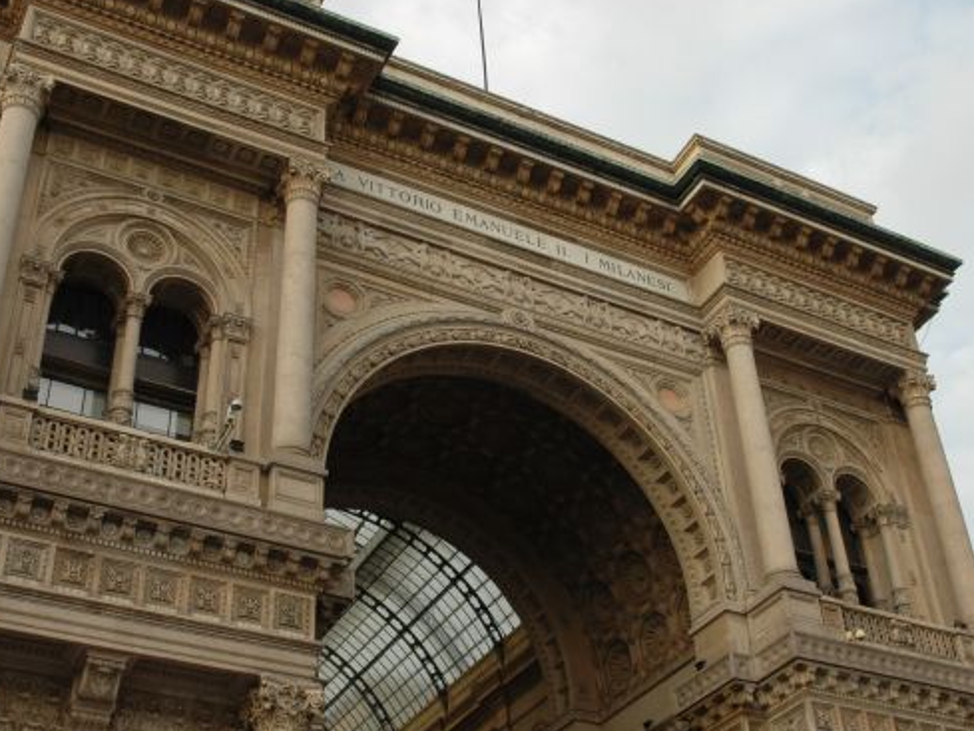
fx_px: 1435
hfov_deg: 37.5
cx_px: 469
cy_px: 422
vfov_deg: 28.5
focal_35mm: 51
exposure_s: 1/100
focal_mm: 24
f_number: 11
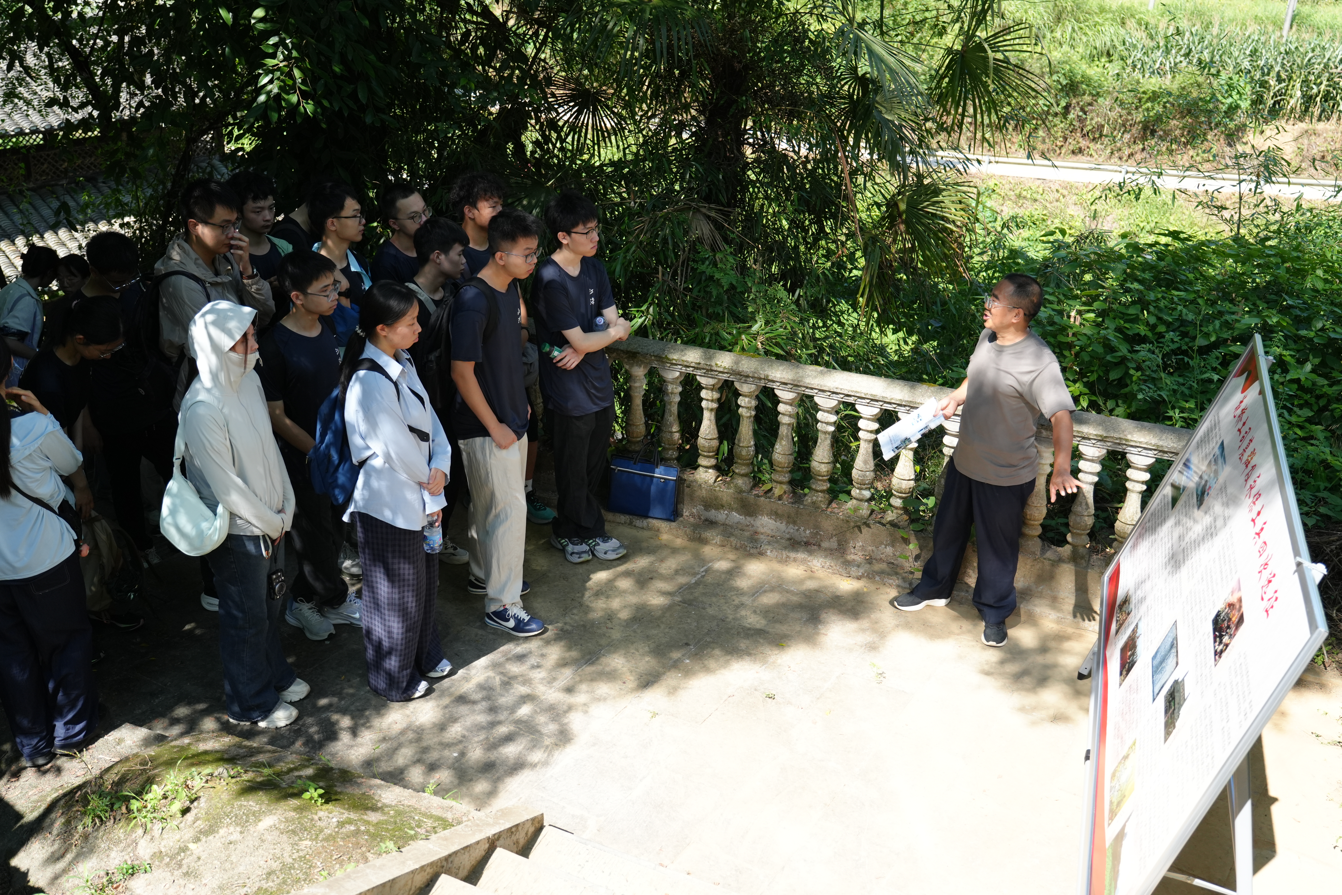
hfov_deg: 55.8
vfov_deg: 38.9
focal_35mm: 34
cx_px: 671
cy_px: 448
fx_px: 1267
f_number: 4
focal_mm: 34
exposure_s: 1/2000
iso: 1000
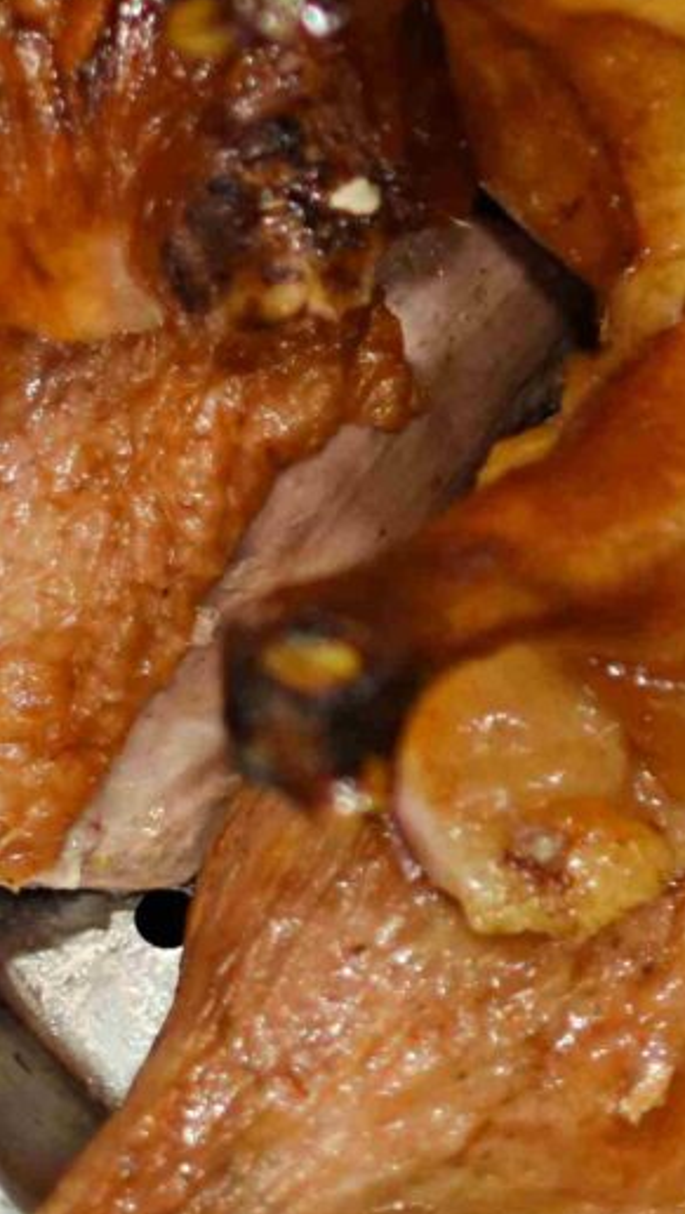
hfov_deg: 4.4
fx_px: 8785
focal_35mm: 273
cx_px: 1467
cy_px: 335
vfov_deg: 7.9
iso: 400
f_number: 1.8
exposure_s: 1/200
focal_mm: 35
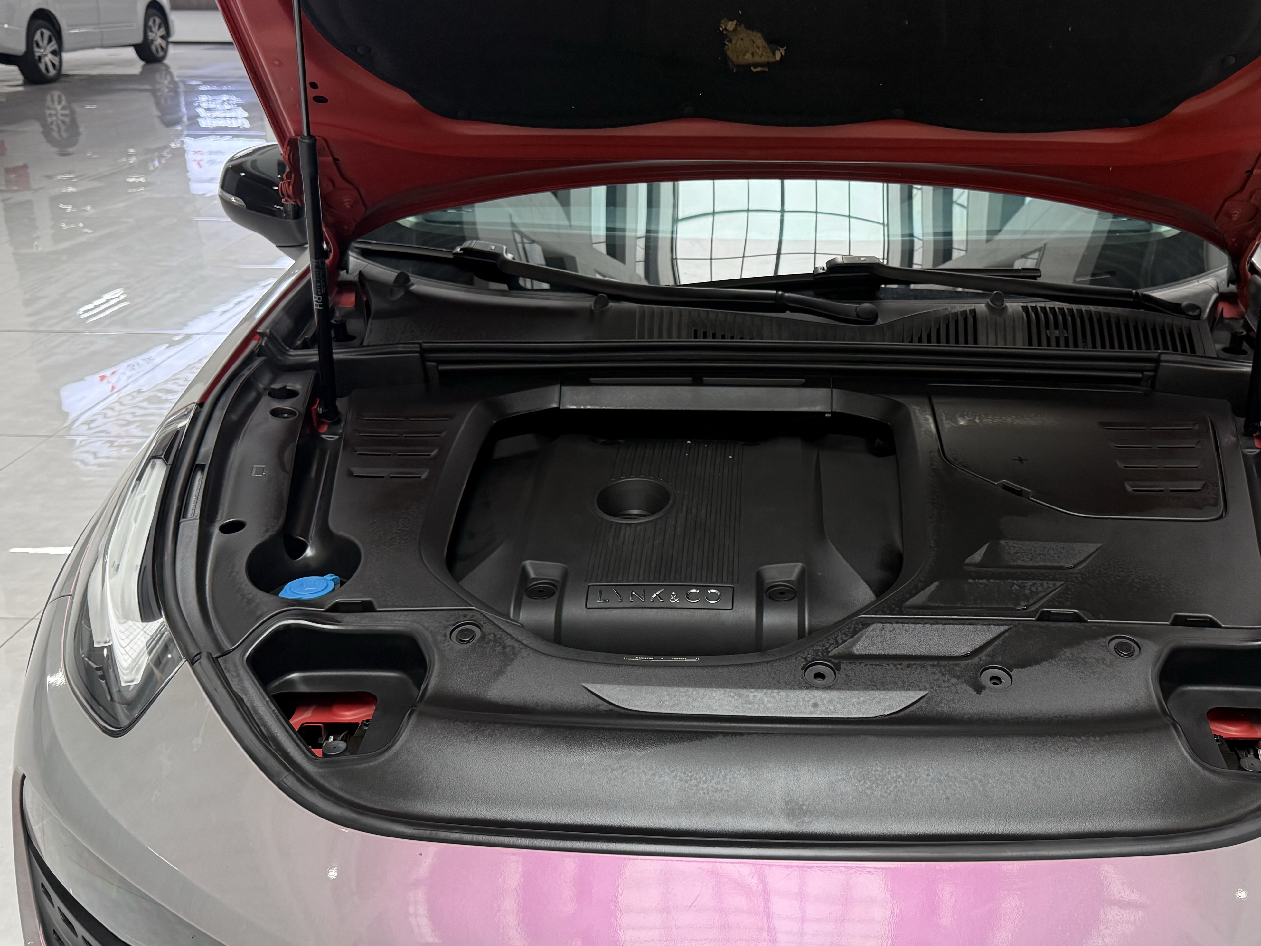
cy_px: 468
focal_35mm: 35
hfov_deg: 52.3
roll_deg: -0.6
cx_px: 760
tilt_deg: -21.9
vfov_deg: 40.7
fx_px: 1275
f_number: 1.78
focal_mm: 6.76
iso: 200
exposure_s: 1/86
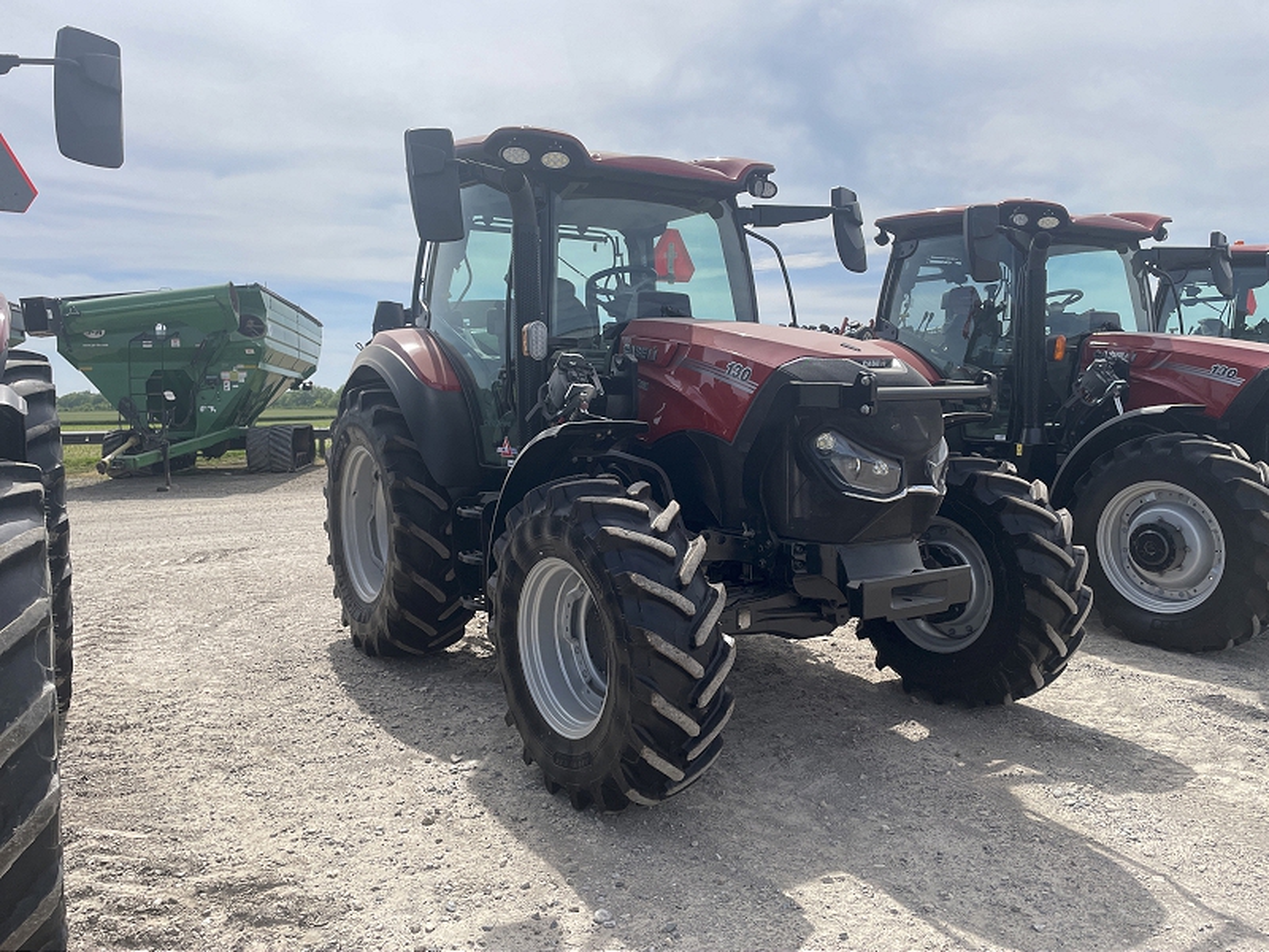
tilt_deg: -0.6
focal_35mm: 26
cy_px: 476
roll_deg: +1.5
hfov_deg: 67.3
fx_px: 953
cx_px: 634
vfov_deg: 53.1
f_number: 1.6
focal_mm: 4.2
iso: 32
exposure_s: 1/3861
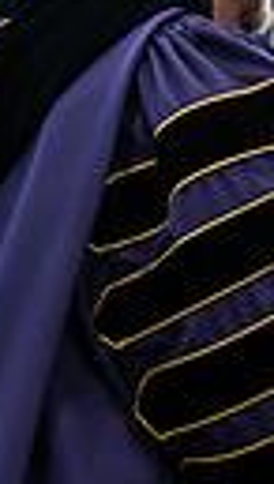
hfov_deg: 3.0
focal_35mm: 404
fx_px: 5194
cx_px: 402
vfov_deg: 5.3
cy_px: 159
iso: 4000
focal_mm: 86
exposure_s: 1/200
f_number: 4.5
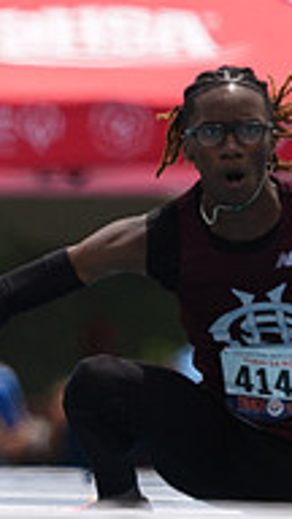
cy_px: 323
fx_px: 26208
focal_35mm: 1904
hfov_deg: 0.6
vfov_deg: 1.1
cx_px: -479
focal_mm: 600
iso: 500
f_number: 6.3
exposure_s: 1/3200
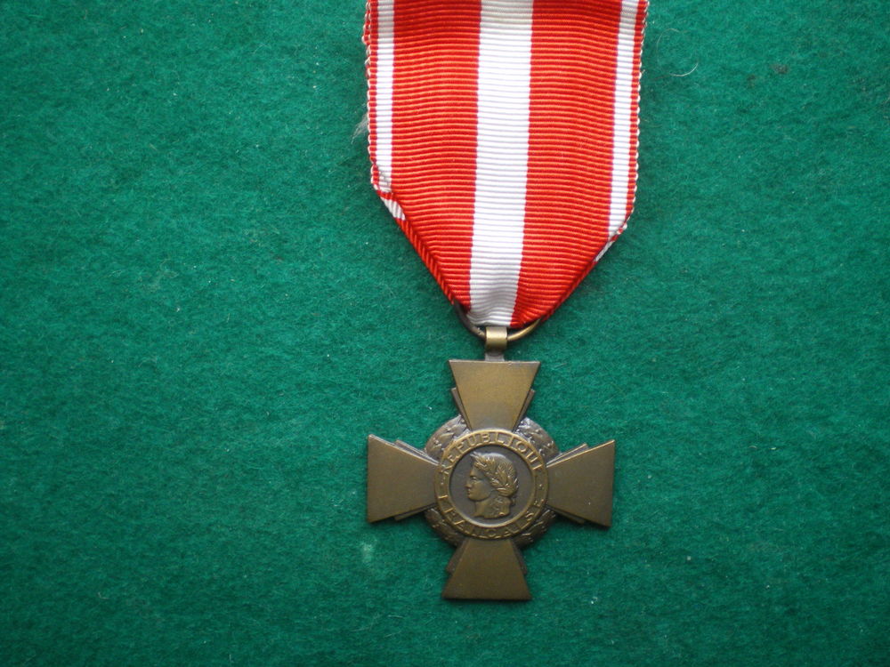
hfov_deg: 49.0
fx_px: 977
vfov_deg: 37.7
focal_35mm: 38
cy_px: 334
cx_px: 445
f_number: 3.1
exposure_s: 1/50
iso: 200
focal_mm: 6.3
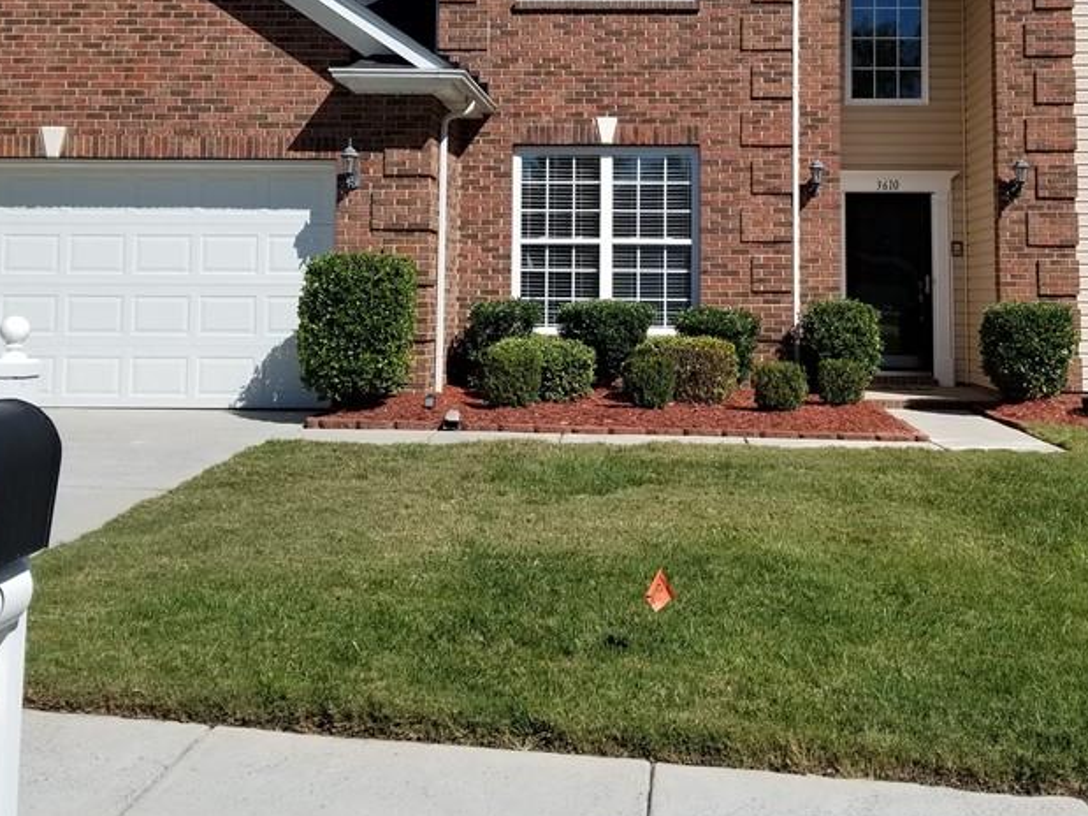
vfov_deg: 32.6
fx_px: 1351
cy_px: 162
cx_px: 566
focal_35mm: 43
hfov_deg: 43.8
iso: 50
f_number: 1.7
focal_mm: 4.25
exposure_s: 1/3680
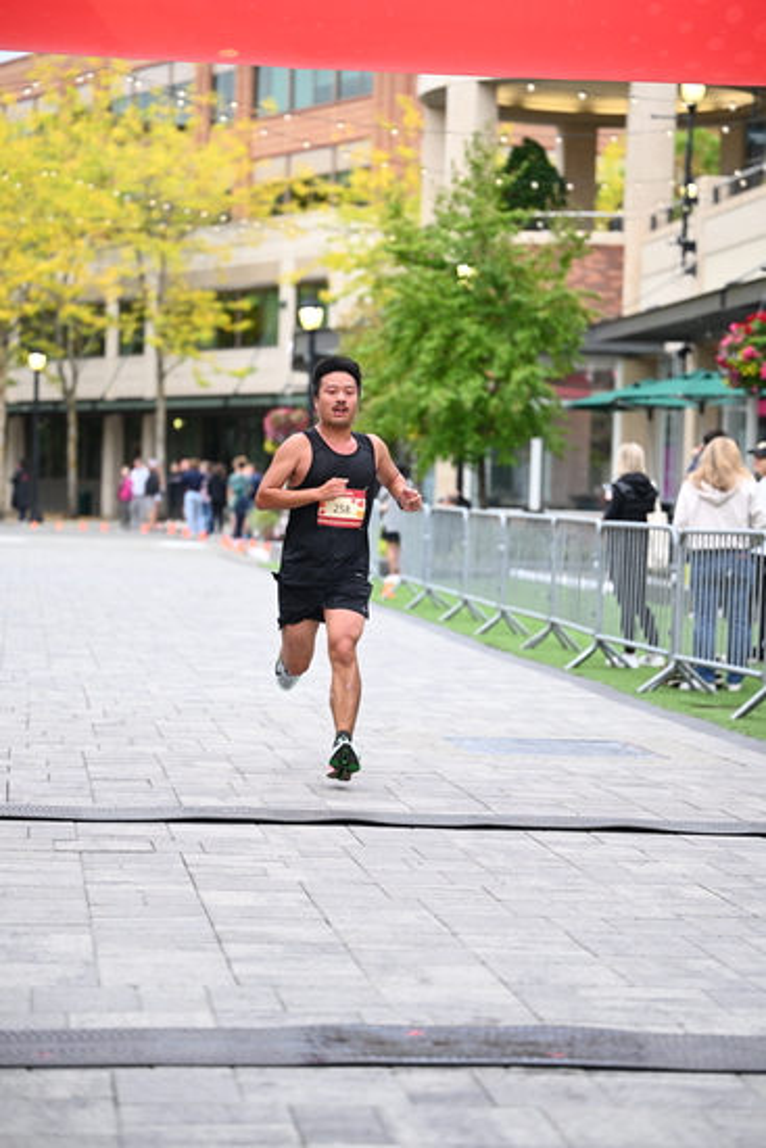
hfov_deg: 15.0
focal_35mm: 91
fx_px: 2902
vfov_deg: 22.4
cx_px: 383
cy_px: 574
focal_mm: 91
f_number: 2.8
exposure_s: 1/1250
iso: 1250
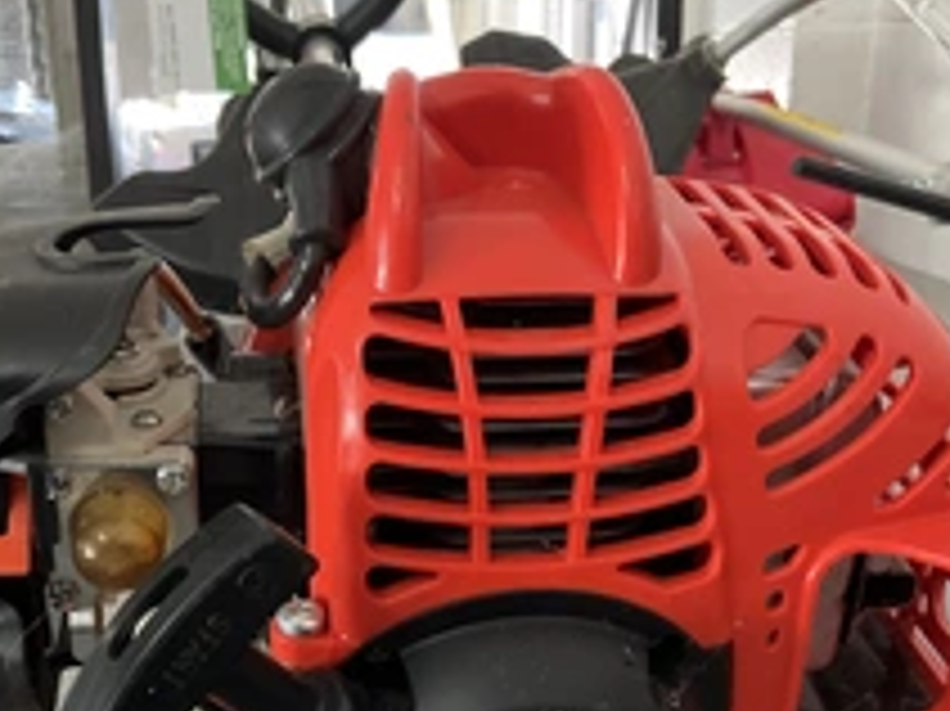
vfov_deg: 26.0
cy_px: 572
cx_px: 441
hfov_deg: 34.9
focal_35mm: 55
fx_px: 1509
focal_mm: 3
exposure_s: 1/60
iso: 200
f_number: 1.8
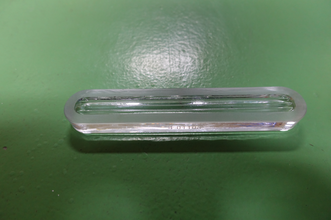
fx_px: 221
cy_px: 110
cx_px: 166
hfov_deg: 73.7
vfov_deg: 53.1
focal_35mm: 24
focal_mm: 8.8
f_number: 1.8
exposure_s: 1/30
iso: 400
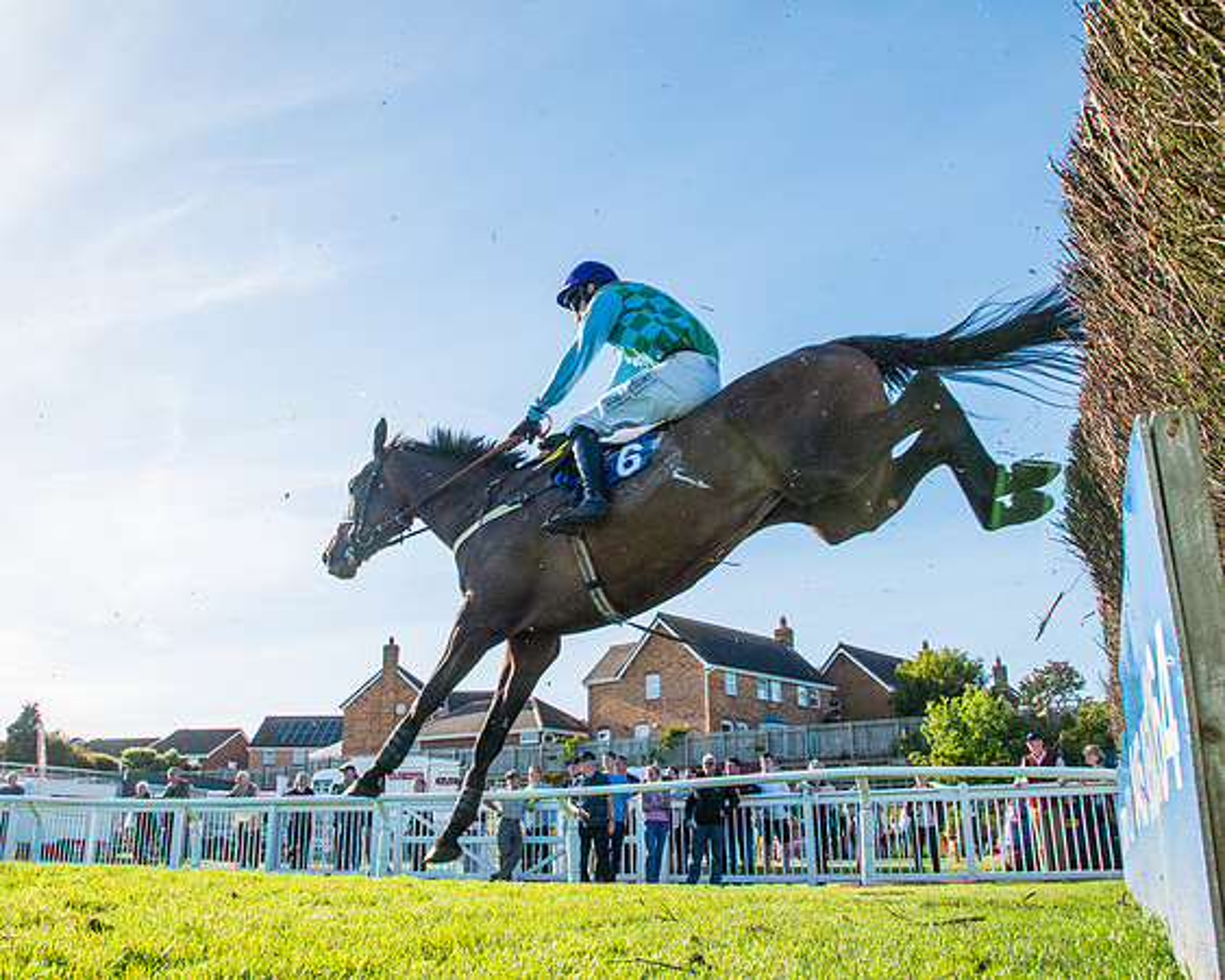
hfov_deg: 57.8
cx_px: 535
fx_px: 1106
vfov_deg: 47.7
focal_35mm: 31
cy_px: 438
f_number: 8
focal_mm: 24
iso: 500
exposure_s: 1/1250
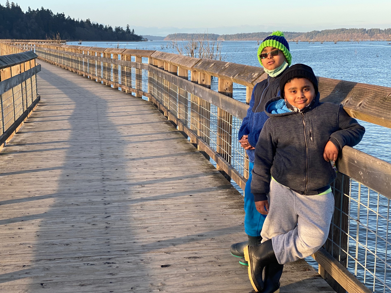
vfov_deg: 26.6
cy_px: 147
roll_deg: +0.0
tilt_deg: -9.5
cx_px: 188
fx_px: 621
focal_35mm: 55
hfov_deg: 34.9
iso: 20
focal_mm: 6
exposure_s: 1/193
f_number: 2
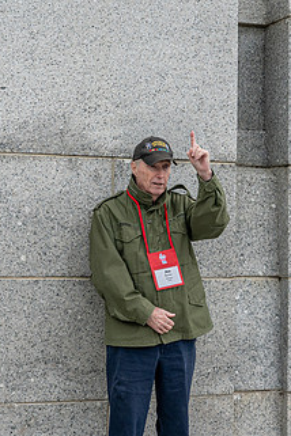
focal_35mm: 80
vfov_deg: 25.2
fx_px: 970
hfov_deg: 17.1
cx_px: 129
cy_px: 143
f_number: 10
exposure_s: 1/400
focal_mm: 38
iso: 640
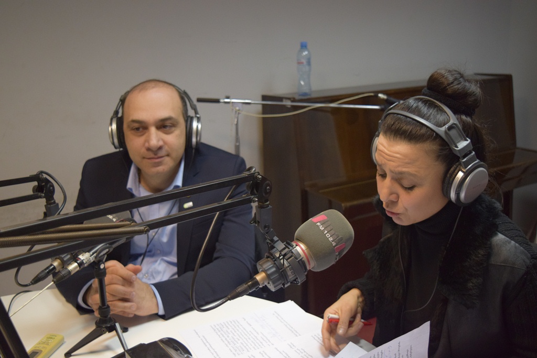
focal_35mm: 42
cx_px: 268
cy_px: 179
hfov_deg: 46.4
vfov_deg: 31.9
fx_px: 627
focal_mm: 28
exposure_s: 1/60
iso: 1800
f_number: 4.2
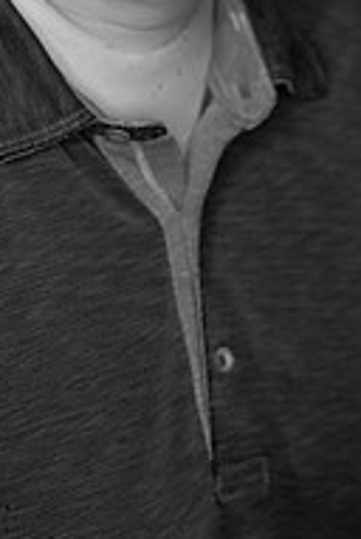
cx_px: 93
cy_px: -79
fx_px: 2997
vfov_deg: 10.1
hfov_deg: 6.9
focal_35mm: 200
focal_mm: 85
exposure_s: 1/250
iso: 2000
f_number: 3.5
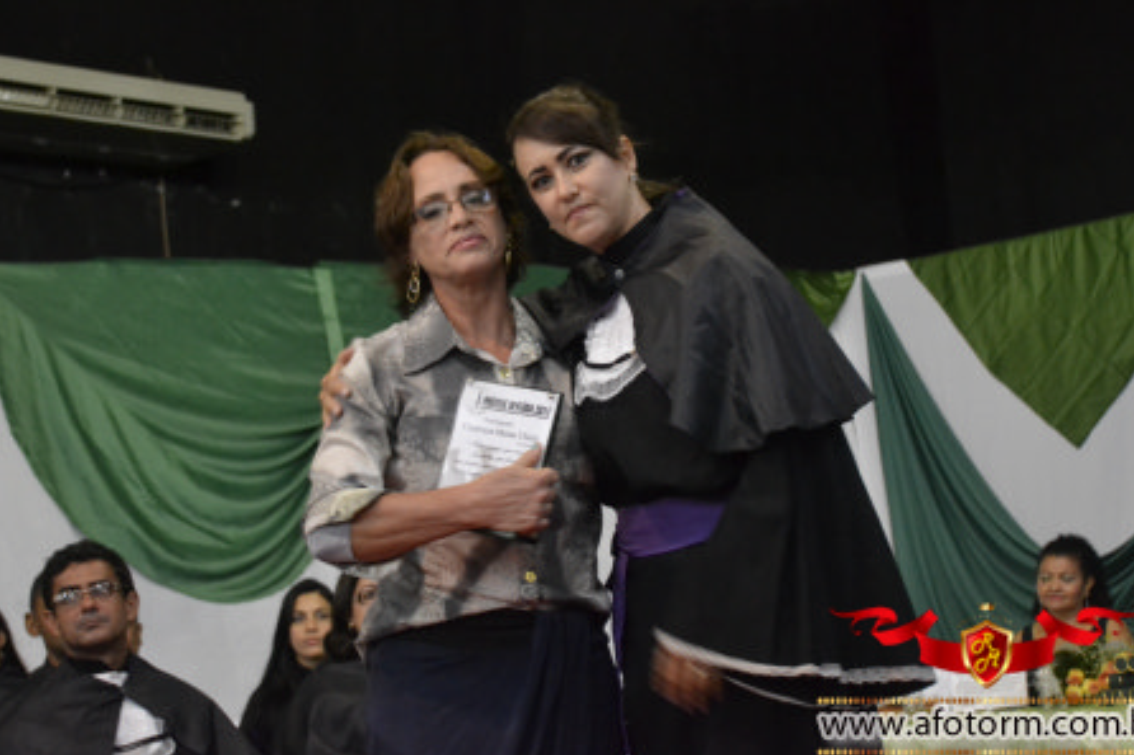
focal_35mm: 84
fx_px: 2645
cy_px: 355
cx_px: 552
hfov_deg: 24.2
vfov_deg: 16.2
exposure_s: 1/25
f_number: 4.8
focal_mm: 50
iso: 3200
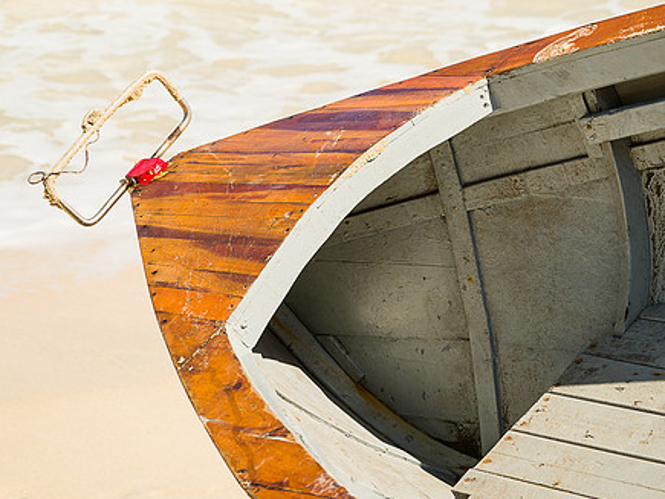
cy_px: 63
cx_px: 437
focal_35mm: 149
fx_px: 2862
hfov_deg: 13.2
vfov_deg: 9.9
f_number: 6.3
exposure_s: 1/320
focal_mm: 70
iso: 80
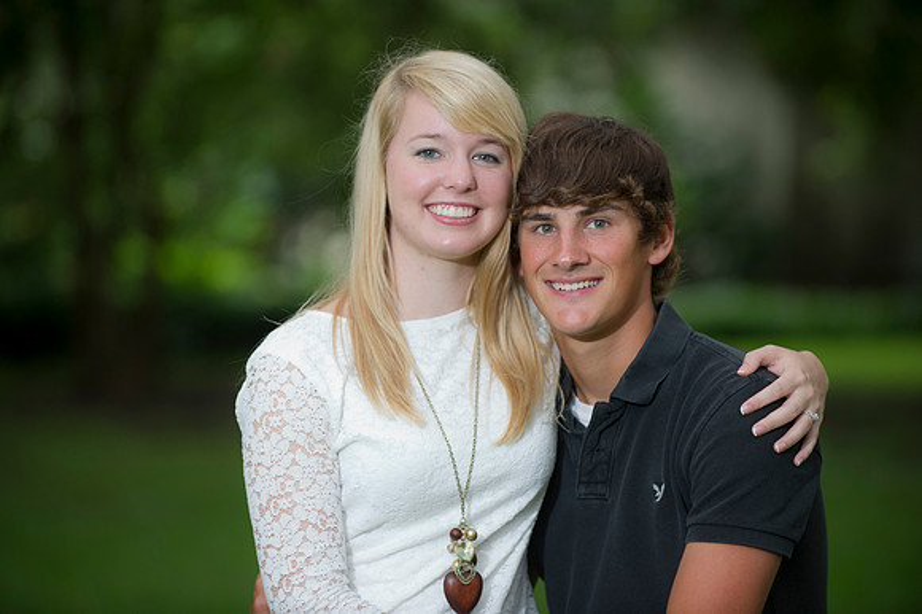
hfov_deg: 12.1
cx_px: 461
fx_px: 4351
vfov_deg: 8.1
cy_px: 307
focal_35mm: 170
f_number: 2.8
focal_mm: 170
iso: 640
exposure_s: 1/250
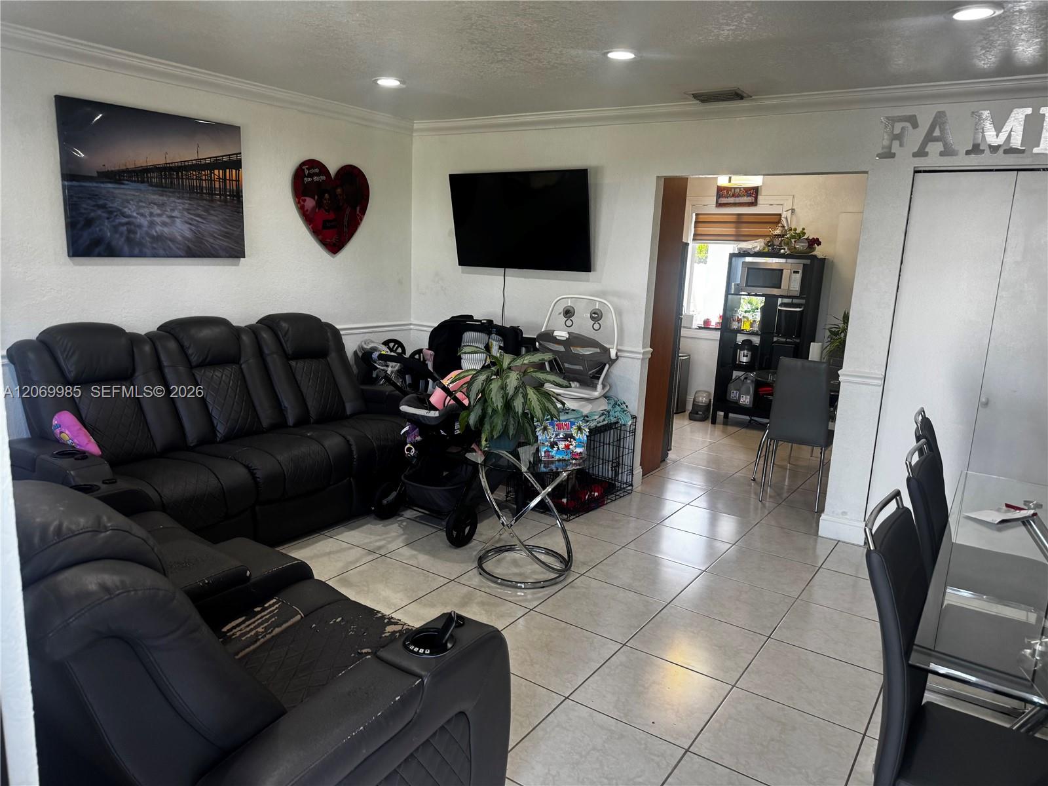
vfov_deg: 56.8
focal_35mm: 24
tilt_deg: -12.5
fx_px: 727
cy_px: 393
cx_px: 524
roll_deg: -3.5
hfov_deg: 71.6
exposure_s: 1/120
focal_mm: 6.76
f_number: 1.78
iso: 125
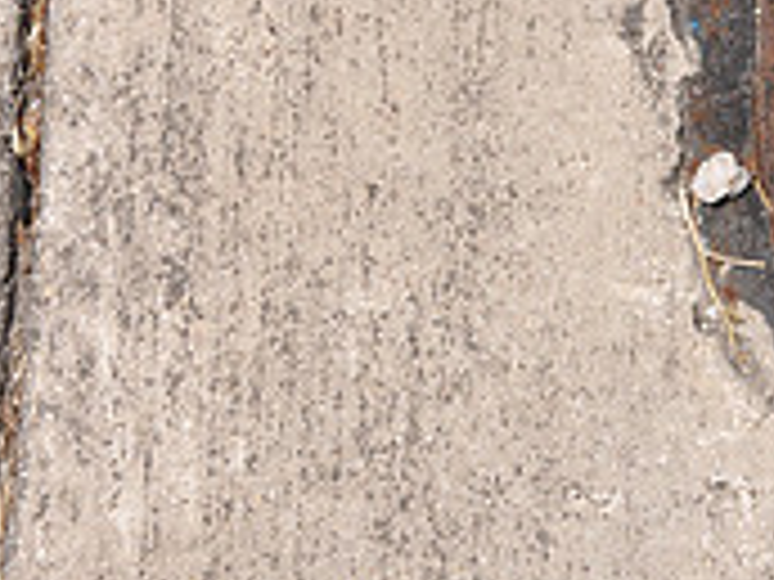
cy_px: -115
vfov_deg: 8.0
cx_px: 1206
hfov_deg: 10.3
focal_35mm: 185
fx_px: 4137
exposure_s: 1/320
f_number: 9
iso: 200
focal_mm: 38
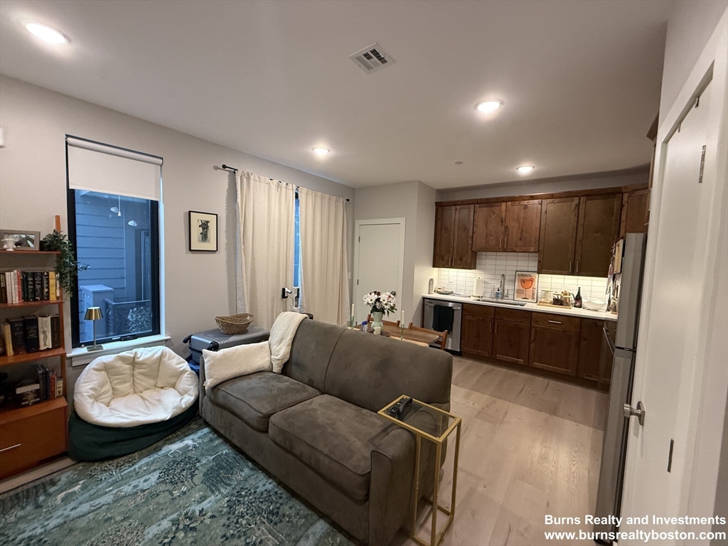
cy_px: 273
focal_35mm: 14
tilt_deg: -2.6
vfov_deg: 85.7
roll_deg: -2.0
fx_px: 294
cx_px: 364
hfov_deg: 102.1
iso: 320
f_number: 2.2
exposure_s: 1/60
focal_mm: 2.22
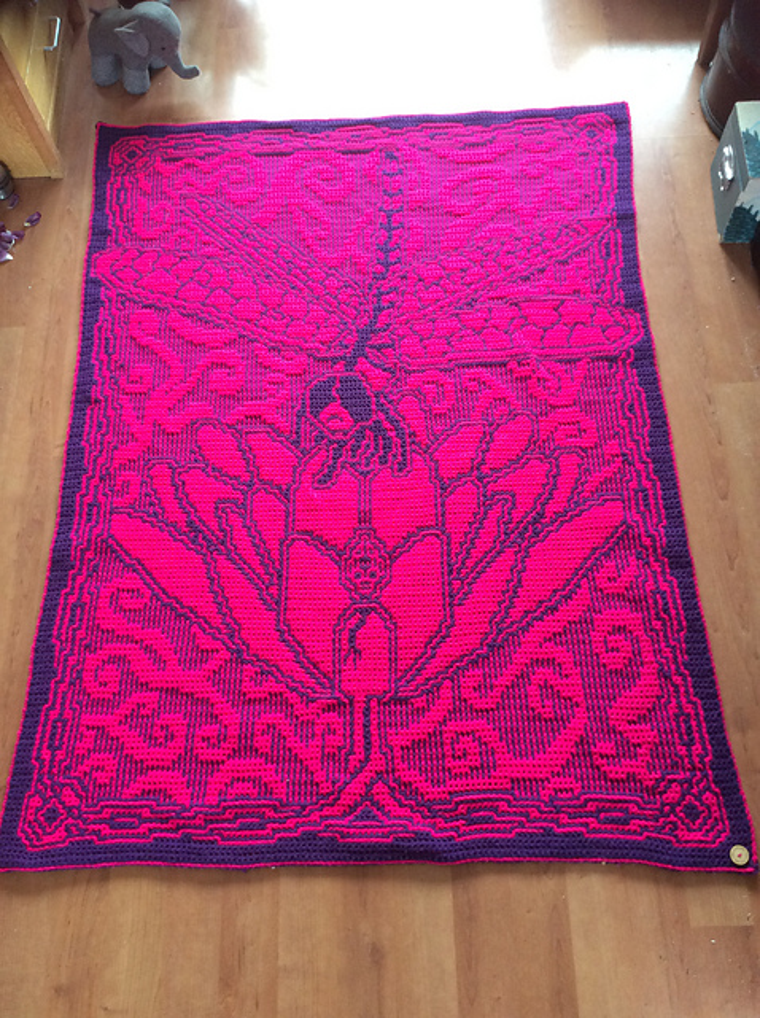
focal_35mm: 32
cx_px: 380
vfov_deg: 56.9
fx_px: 939
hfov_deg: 44.1
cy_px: 509
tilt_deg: -67.5
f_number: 2.4
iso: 100
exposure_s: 1/25
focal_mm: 3.3
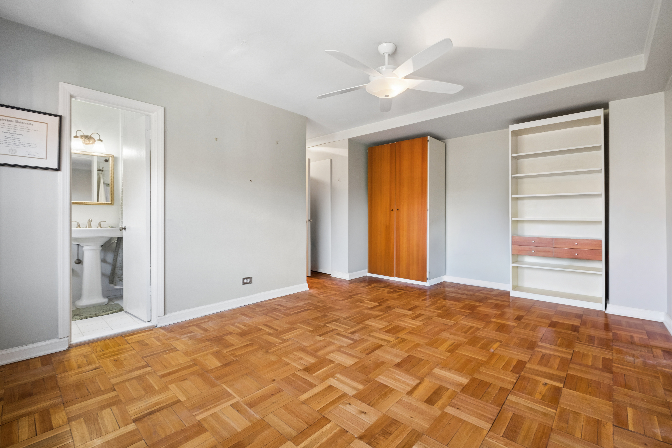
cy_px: 224
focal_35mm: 15
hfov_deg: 100.4
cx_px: 336
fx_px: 280
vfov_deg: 77.3
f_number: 8
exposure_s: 1/4
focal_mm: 10
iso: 640
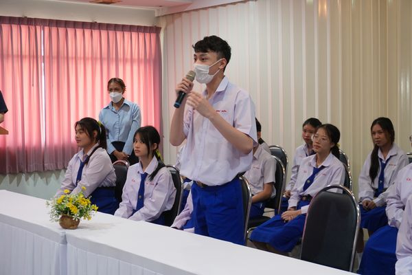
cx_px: 206
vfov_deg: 23.8
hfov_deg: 35.1
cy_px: 138
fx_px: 652
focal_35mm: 57
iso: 1000
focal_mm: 38
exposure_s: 1/25
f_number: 6.3
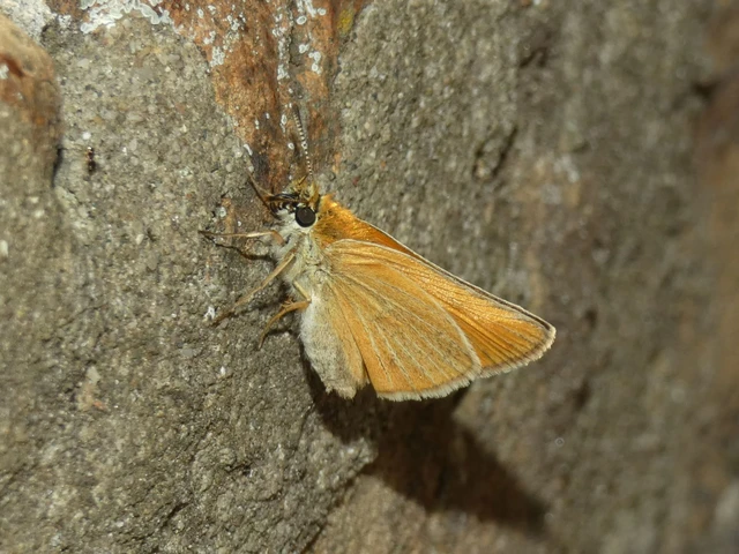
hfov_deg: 12.3
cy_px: 277
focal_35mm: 160
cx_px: 370
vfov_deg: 9.3
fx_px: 3416
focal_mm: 28.8
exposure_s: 1/250
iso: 80
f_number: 5.4
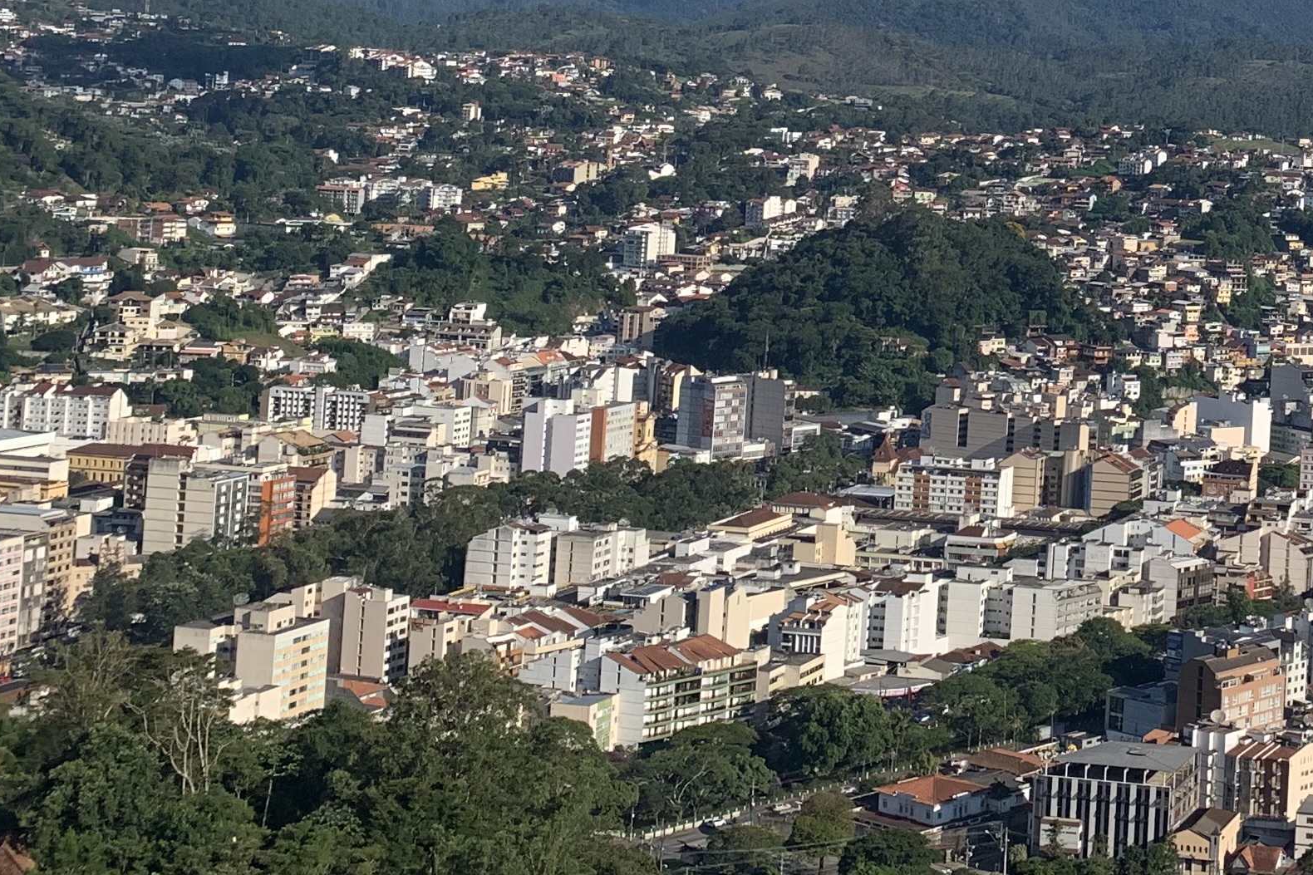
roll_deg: -2.5
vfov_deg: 19.1
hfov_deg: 27.3
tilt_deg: +1.9
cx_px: 1374
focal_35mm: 69
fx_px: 2516
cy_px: -35
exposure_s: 1/2611
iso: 25
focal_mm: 4.25
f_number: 1.8
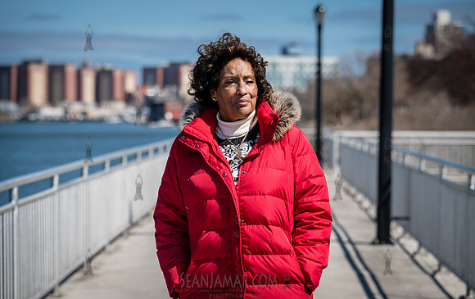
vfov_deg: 12.0
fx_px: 1418
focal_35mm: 109
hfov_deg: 19.0
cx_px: 237
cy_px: 158
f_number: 4
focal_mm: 107
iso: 64
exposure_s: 1/1000
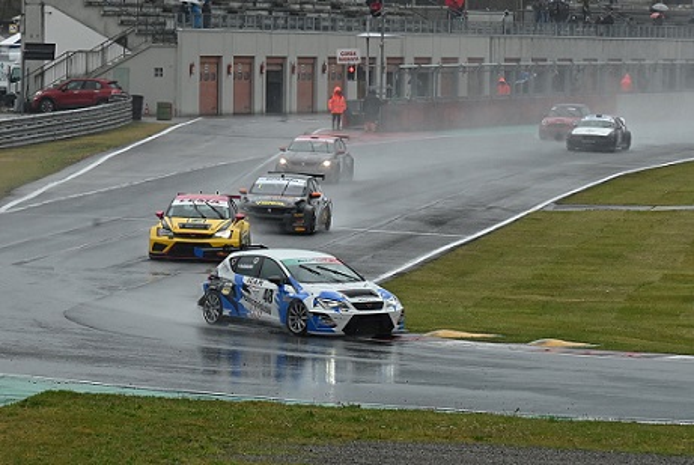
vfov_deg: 4.6
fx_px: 5793
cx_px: 347
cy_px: 232
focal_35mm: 300
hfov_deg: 6.9
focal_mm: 200
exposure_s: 1/1250
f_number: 9
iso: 1250
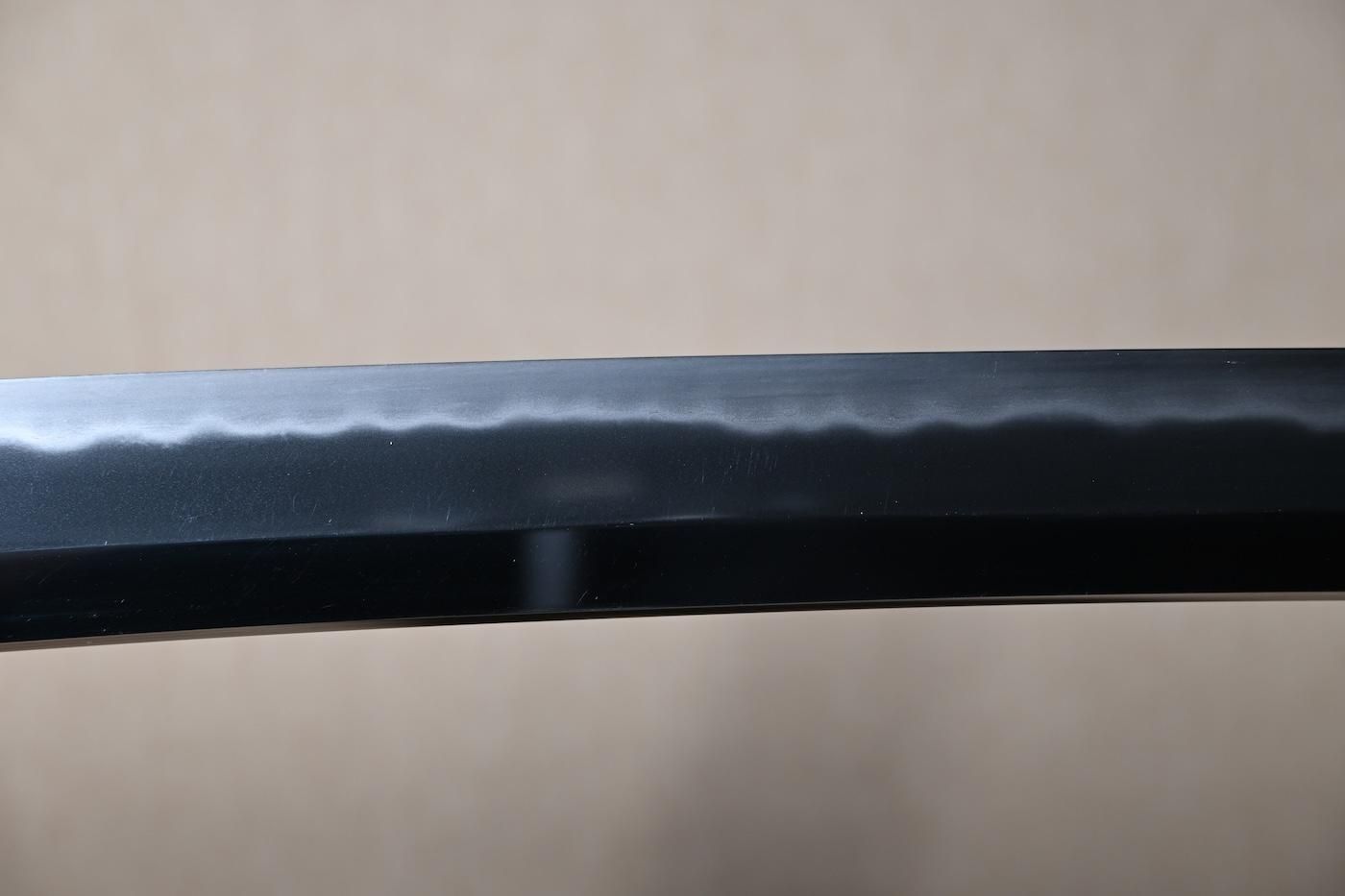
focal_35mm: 84
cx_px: 672
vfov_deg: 16.3
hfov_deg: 24.2
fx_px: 3138
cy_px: 448
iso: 100
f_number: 5
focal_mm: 56
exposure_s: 1
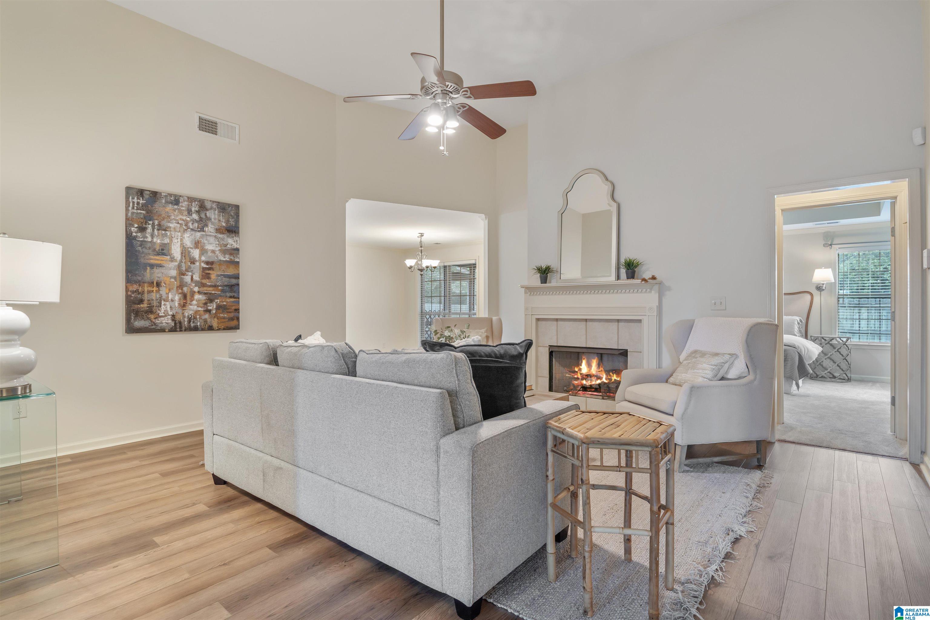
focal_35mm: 16
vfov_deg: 73.7
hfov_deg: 96.7
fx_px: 413
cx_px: 465
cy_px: 310
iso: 320
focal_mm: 16
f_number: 5.6
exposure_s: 1/6
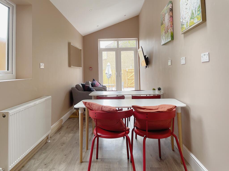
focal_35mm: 26
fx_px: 172
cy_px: 86
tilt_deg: -4.4
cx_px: 114
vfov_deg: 53.1
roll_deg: +1.2
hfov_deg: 67.3
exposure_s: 1/121
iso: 64
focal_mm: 4.2
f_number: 1.6
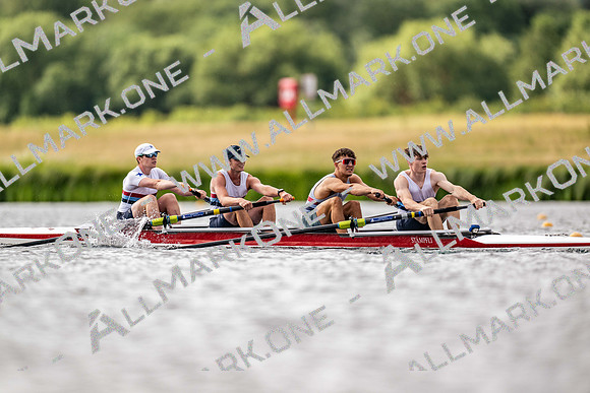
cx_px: 295
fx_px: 9835
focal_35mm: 600
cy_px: 196
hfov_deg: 3.4
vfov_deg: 2.3
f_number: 4
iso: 250
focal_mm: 600
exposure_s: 1/2500
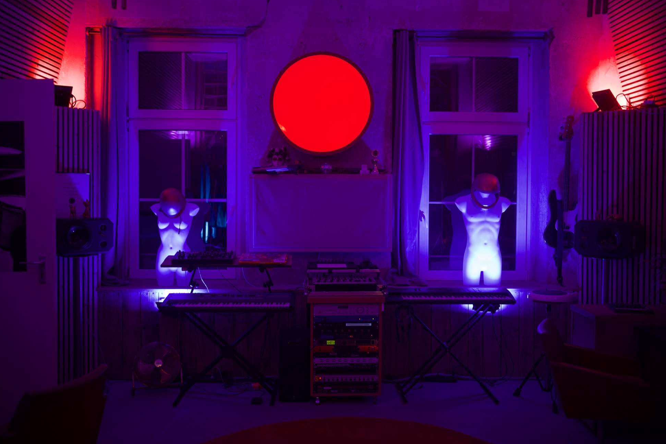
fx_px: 666
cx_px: 329
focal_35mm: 36
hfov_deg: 53.1
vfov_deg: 36.9
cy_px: 217
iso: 640
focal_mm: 35
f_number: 2
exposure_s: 1/160
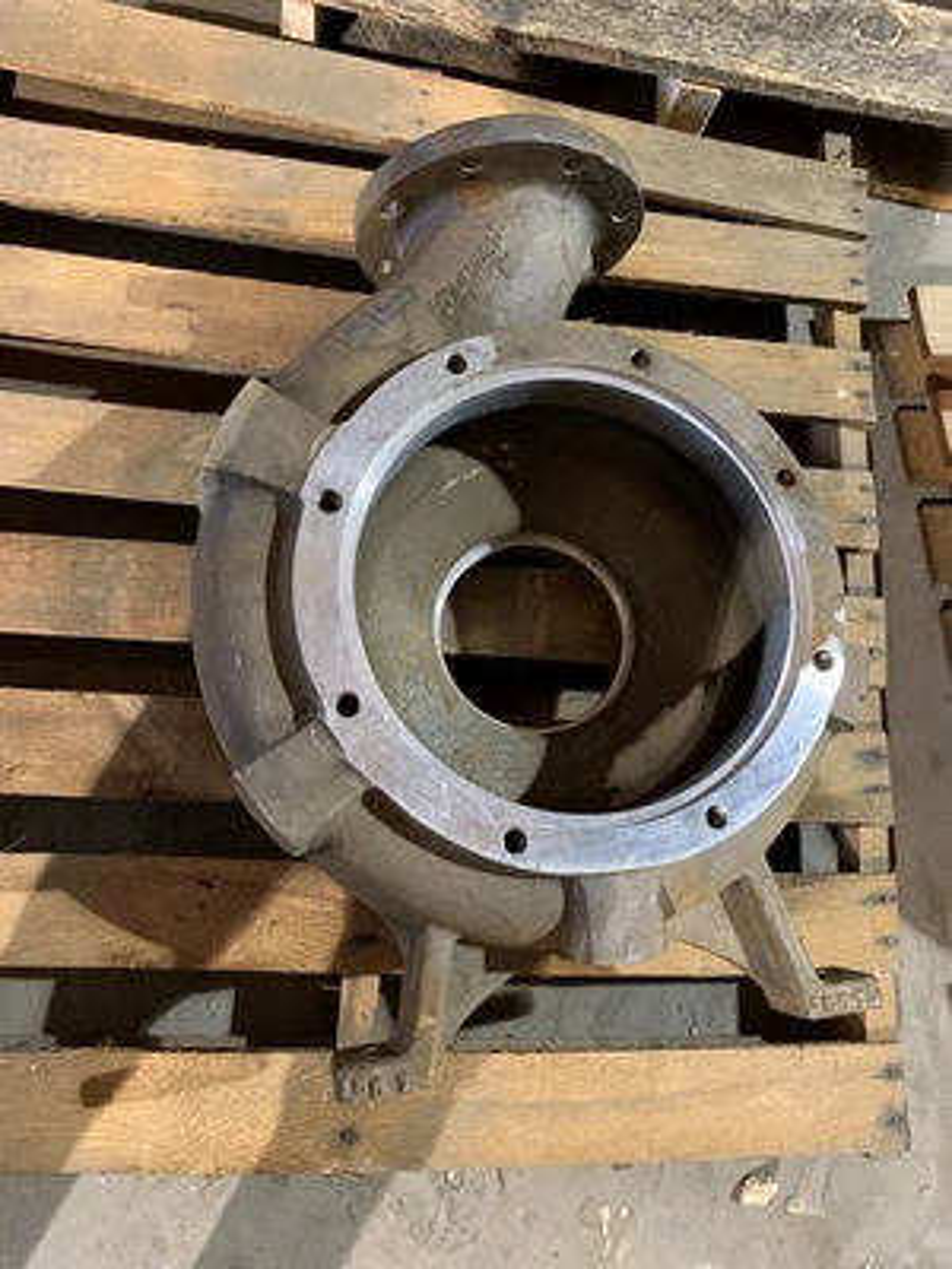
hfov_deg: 53.1
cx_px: 476
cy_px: 634
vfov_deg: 67.3
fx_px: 953
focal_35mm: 26
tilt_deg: -73.5
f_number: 1.8
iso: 320
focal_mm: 4.25
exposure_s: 1/40
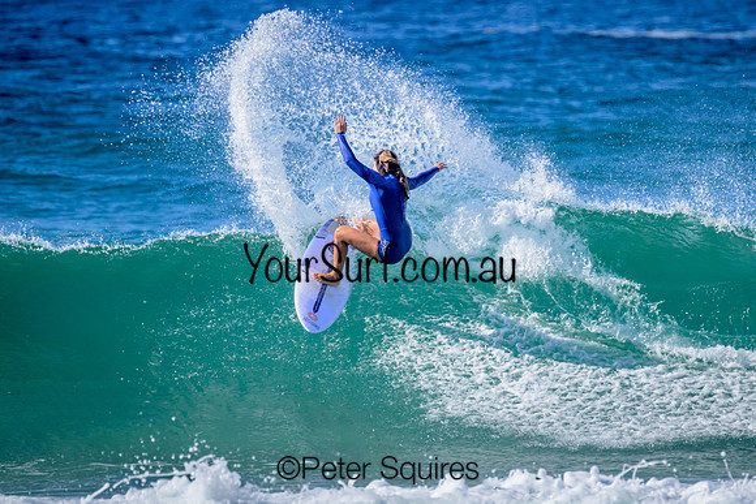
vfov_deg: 1.6
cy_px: 261
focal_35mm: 886
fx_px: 18603
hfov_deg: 2.3
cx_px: 418
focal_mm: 800
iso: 1400
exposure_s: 1/2000
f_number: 11
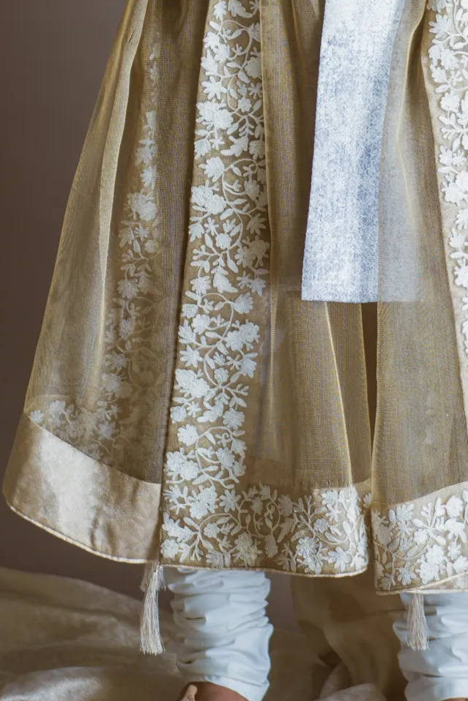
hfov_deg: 9.3
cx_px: 238
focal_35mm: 147
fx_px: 2865
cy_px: -85
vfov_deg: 13.7
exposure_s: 1/160
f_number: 1.8
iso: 100
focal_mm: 55
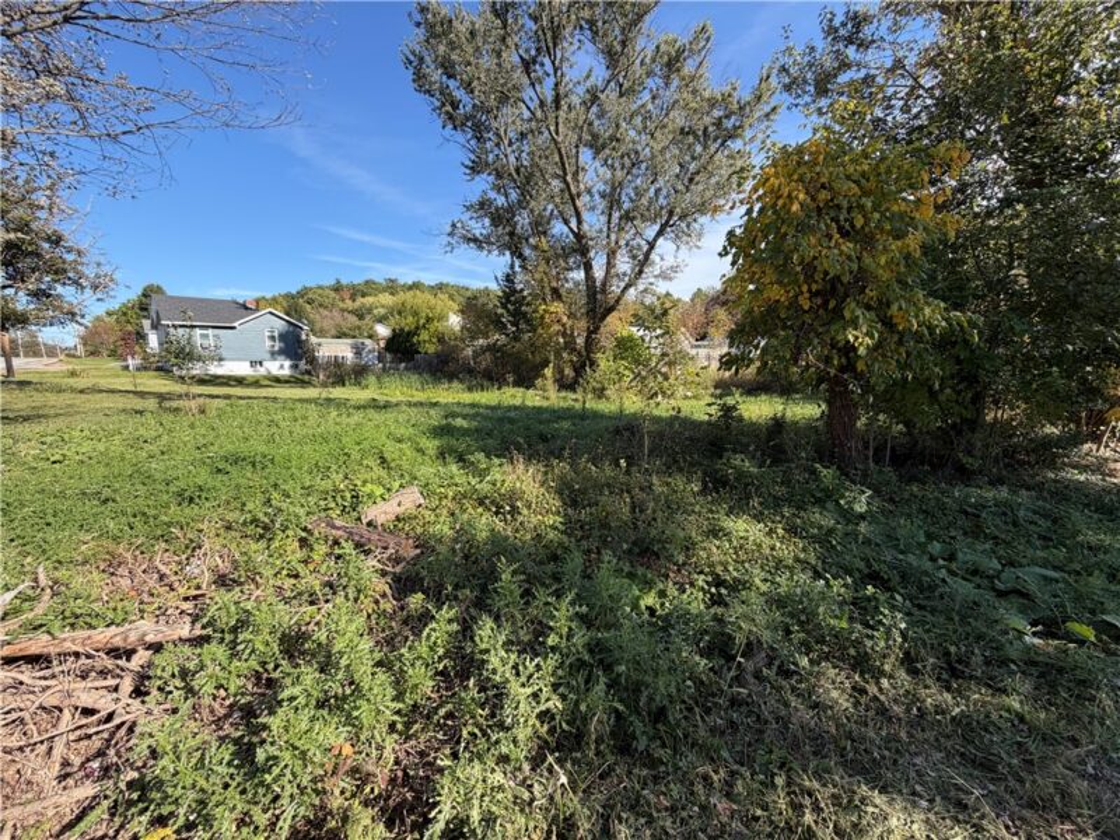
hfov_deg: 102.1
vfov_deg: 85.7
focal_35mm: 14
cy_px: 420
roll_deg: +0.2
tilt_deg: -8.3
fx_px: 453
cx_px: 560
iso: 40
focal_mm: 2.22
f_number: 2.2
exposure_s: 1/602
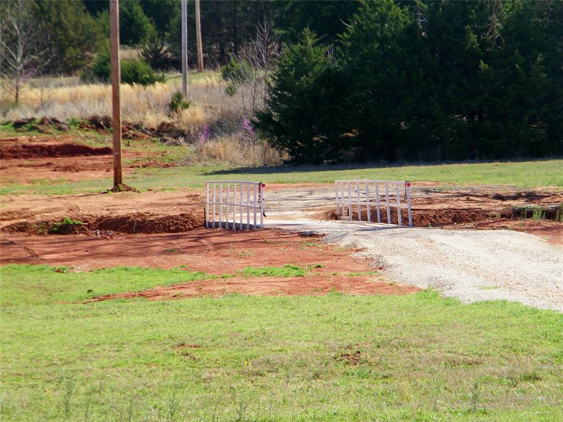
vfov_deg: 8.0
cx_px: 282
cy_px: 211
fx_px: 3009
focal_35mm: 185
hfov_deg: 10.7
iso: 80
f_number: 5.2
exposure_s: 1/320
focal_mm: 33.1
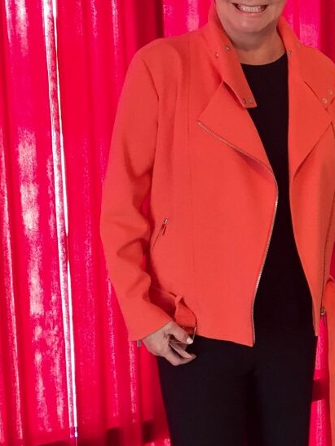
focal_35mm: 88
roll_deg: +0.6
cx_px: 429
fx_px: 1136
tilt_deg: -8.9
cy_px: 204
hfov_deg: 16.0
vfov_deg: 22.2
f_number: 2.2
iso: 80
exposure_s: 1/30
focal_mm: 4.15
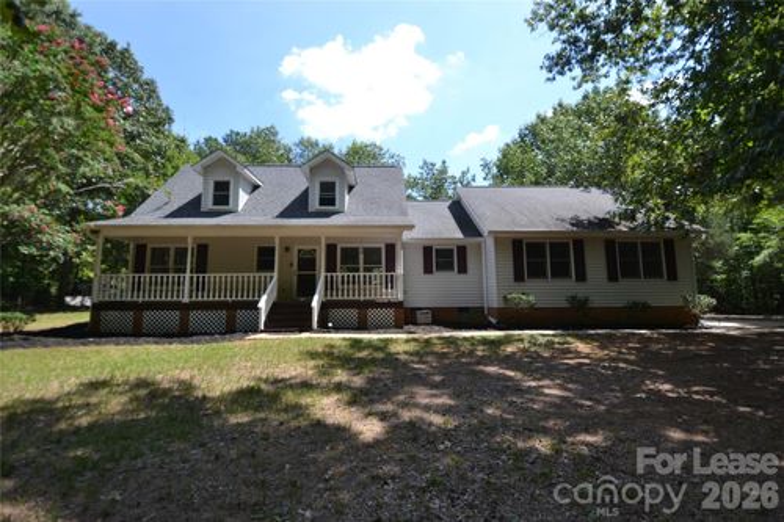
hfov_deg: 100.4
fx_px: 327
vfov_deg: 77.3
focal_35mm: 15
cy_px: 261
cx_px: 392
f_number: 6.3
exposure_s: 1/160
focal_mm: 10
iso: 100
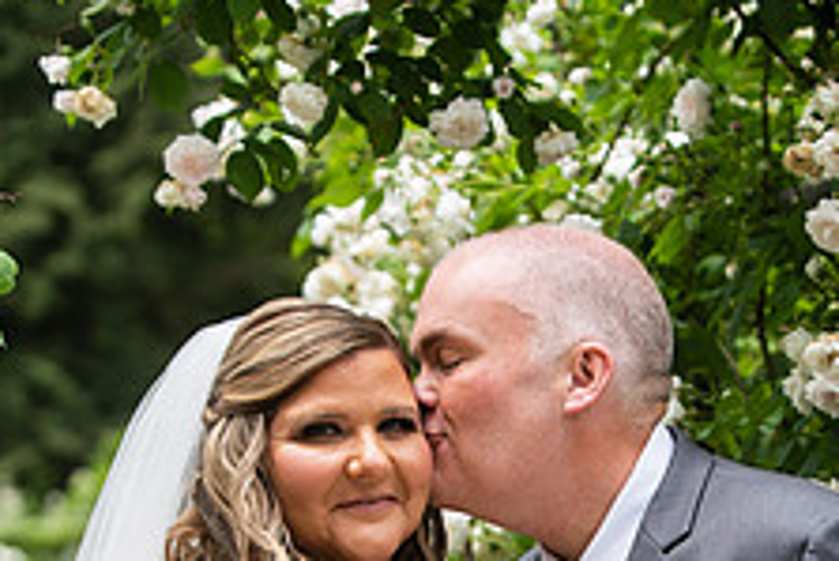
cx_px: 636
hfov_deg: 11.3
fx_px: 4244
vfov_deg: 7.5
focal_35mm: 182
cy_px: 680
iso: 200
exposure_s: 1/1000
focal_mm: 70
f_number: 4
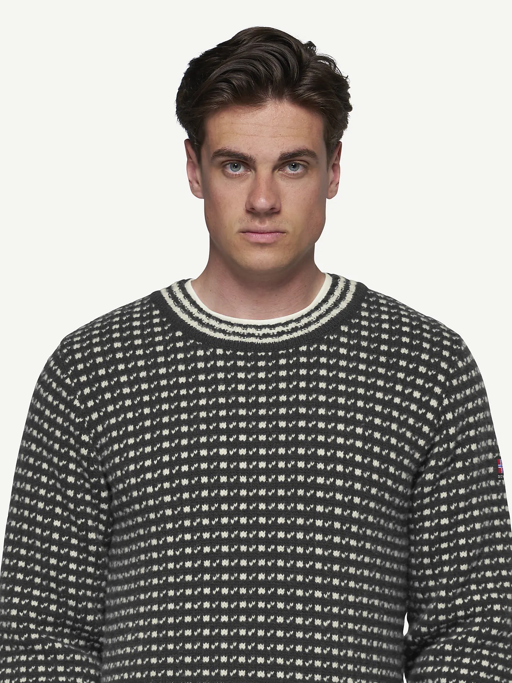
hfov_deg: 7.1
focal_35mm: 208
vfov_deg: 9.4
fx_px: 4102
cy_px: 855
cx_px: 264
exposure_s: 1/50
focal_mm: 70
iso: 100
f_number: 6.3
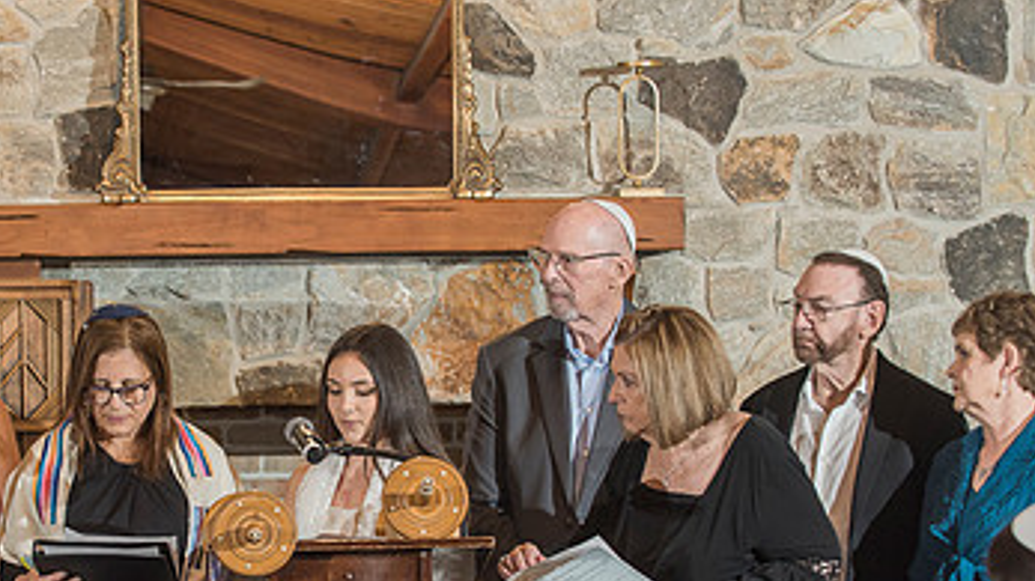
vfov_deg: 8.6
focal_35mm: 140
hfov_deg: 15.3
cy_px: 445
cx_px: 289
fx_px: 3841
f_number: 4.5
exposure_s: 1/125
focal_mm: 80
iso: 1250
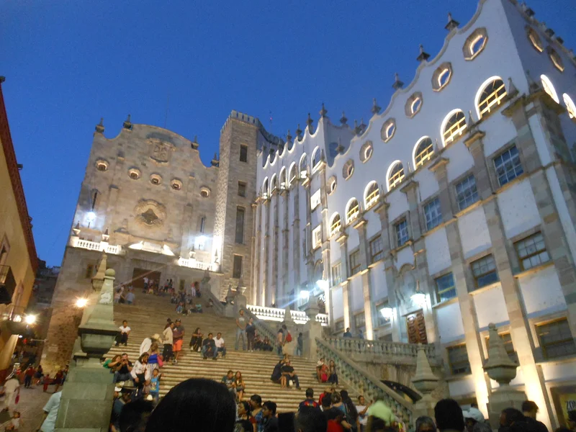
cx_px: 288
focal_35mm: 25
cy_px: 216
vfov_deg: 54.9
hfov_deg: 69.4
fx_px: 416
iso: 500
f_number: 3.2
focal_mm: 4.5
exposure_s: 1/8
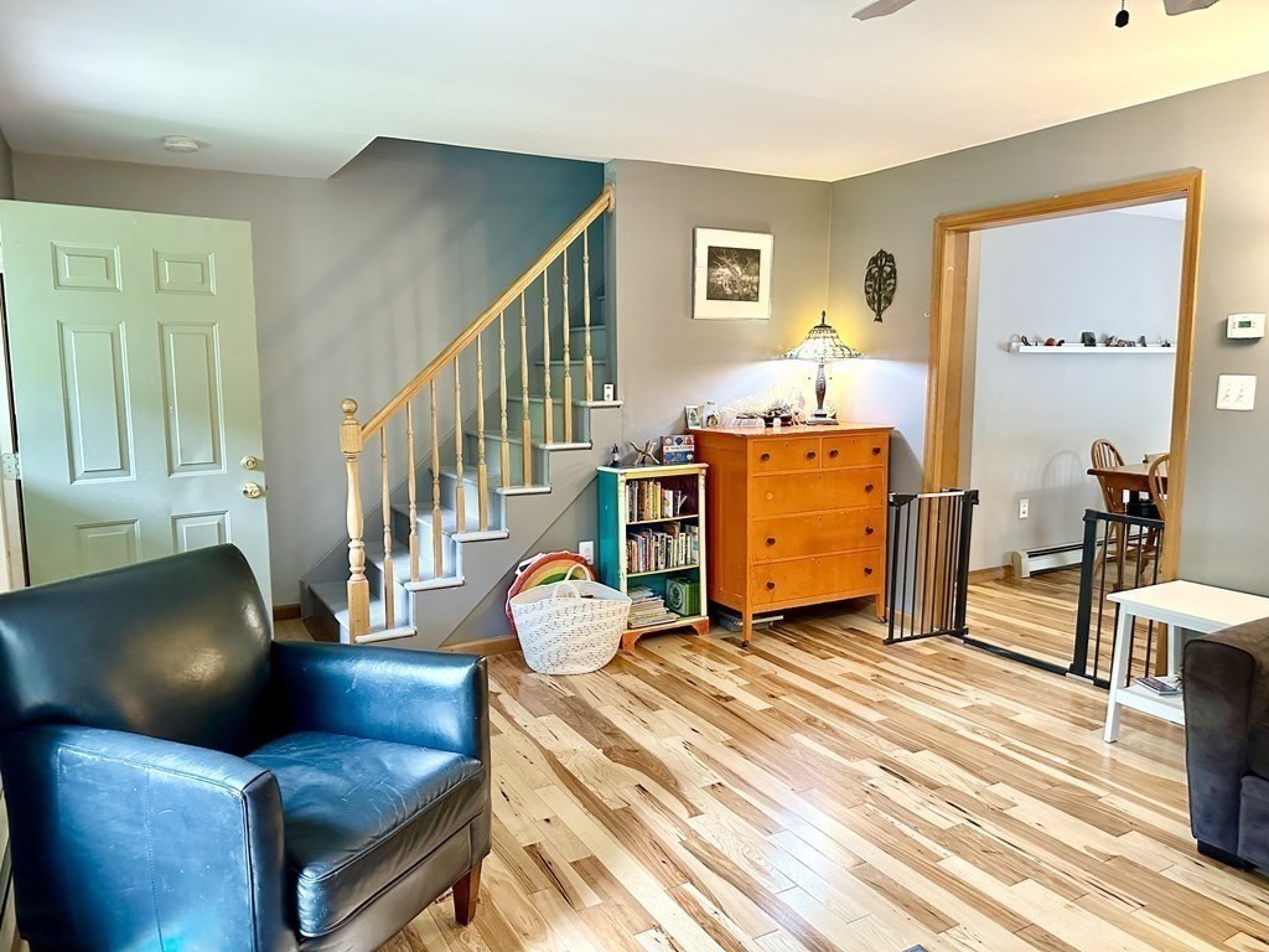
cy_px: 476
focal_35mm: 24
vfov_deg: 56.8
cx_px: 634
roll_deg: +0.1
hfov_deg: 71.6
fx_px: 880
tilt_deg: -7.2
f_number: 1.78
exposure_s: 1/60
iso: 500
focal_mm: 6.86
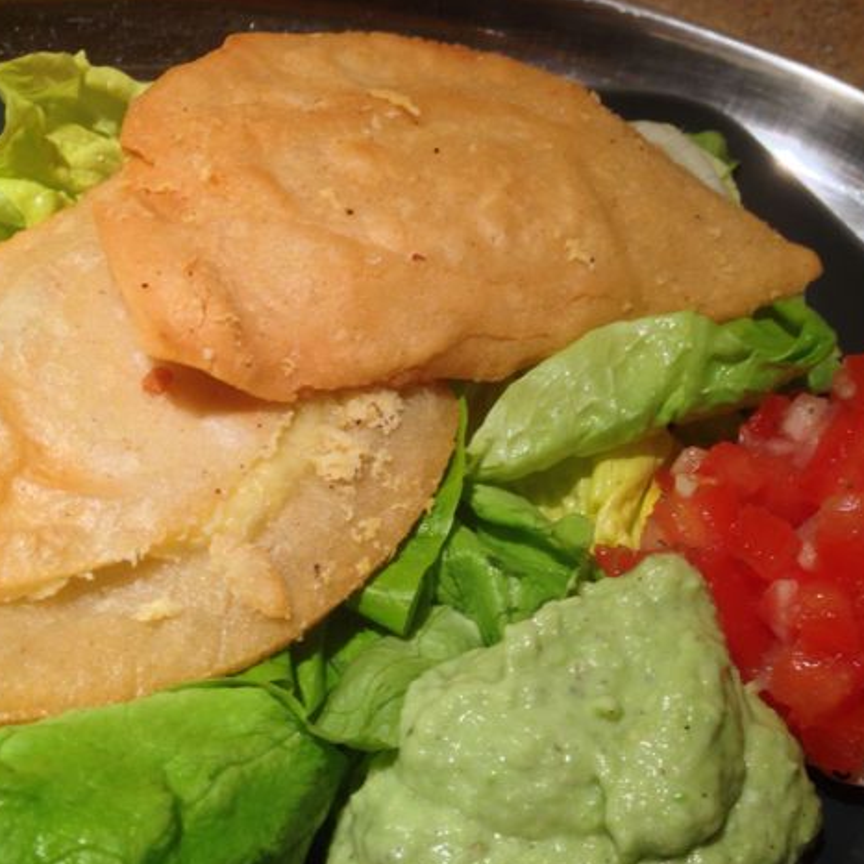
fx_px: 1130
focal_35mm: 40
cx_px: 448
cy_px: 429
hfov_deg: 41.9
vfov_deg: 41.9
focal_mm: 4.12
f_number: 2.4
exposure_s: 1/20
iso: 64
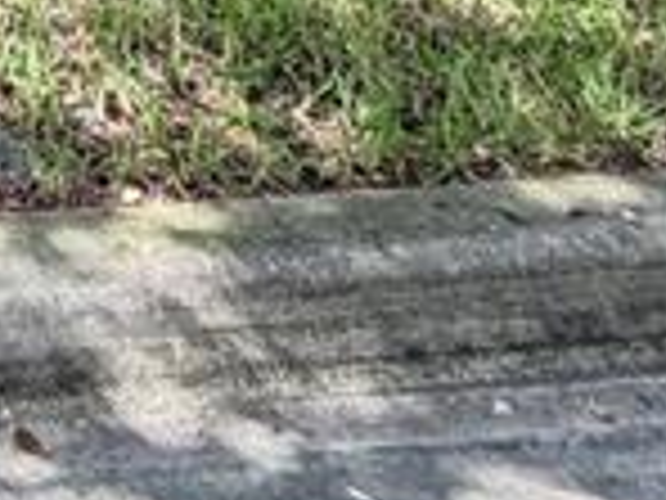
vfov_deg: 9.7
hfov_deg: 13.4
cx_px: -1022
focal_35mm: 97
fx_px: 1866
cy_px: -1171
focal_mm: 2.22
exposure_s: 1/121
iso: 100
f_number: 2.2
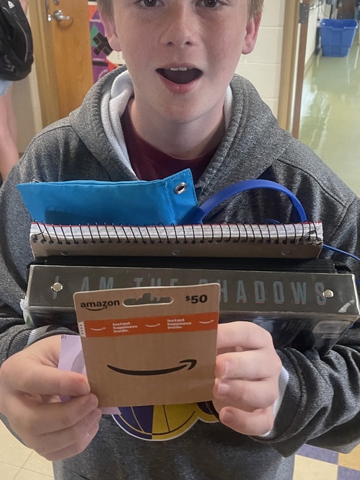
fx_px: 555
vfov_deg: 46.4
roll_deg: +1.4
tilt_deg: -18.4
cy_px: 178
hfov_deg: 35.9
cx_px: 173
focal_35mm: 40
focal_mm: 4.2
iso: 320
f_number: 1.6
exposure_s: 1/60
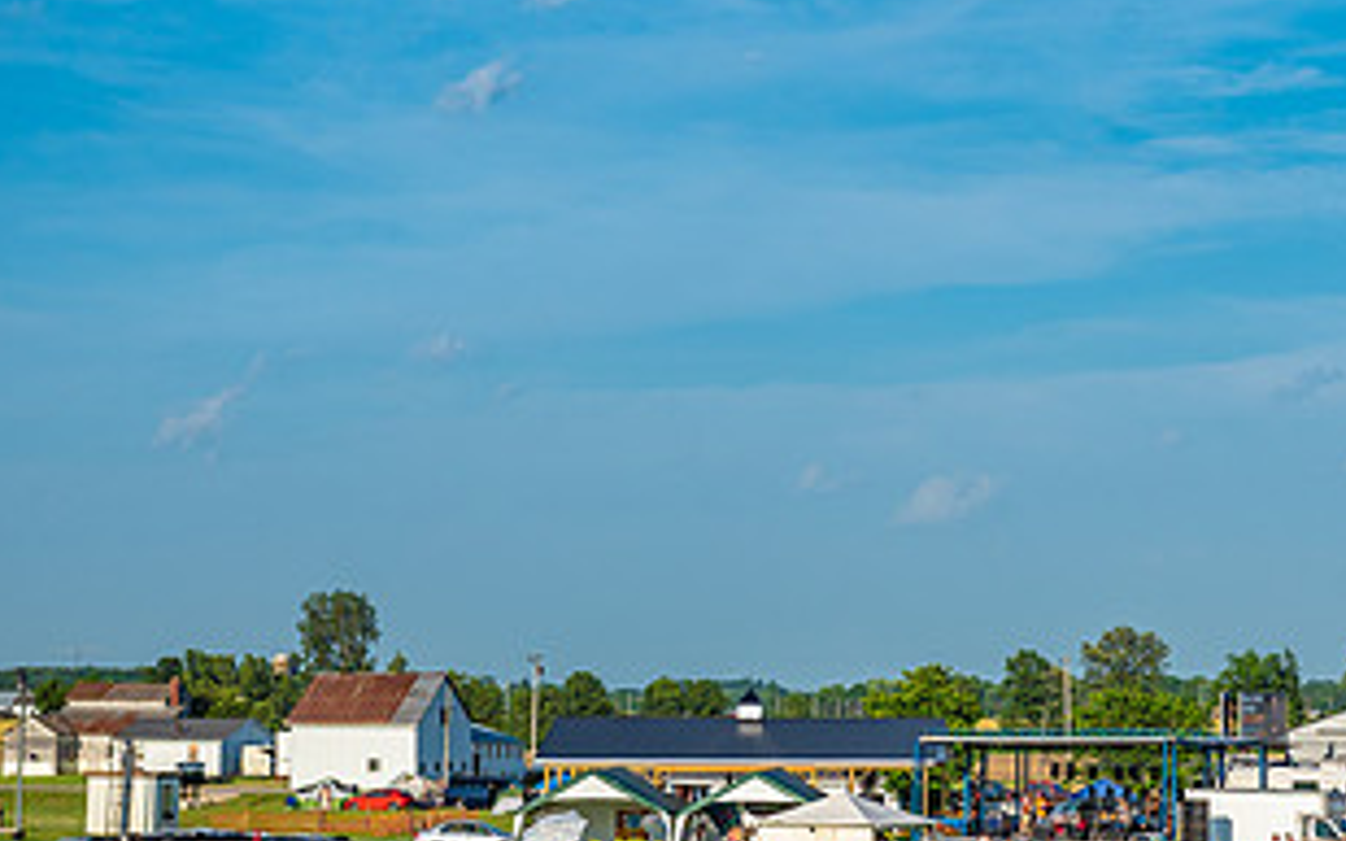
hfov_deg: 18.5
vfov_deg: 11.8
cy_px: 320
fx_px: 4071
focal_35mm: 111
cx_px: 1137
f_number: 6.3
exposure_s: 1/500
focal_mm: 58
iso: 100
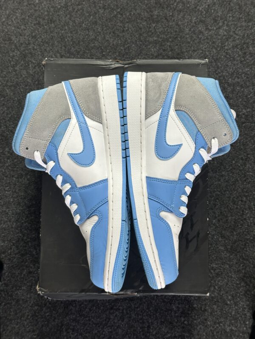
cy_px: 170
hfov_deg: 30.3
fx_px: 471
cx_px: 128
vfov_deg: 39.6
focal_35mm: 48
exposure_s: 1/50
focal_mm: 6.86
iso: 160
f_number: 1.78
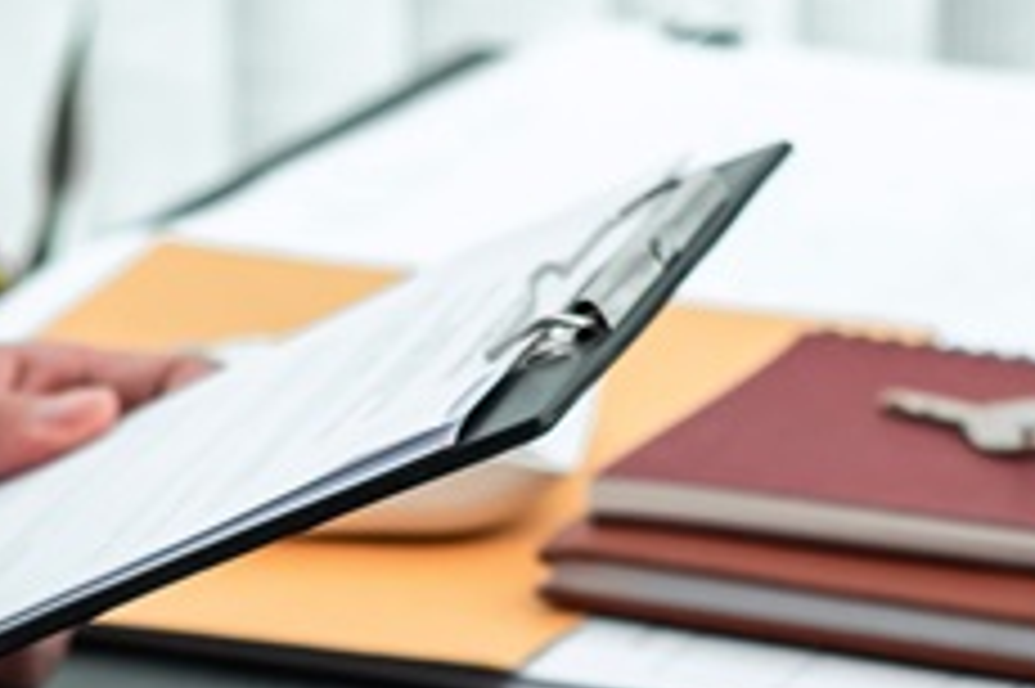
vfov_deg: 5.8
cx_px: 310
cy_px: 773
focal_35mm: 236
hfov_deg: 8.7
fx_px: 6780
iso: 200
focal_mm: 35
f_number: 2.8
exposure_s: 1/160
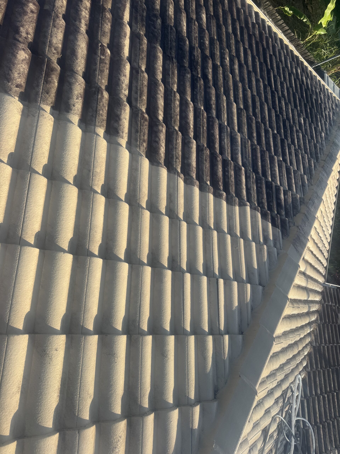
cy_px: 227
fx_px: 314
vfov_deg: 71.6
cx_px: 170
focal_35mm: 24
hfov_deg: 56.8
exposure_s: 1/3247
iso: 80
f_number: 1.78
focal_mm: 6.76
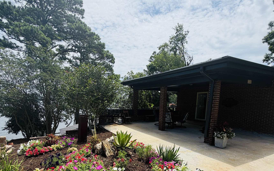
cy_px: 125
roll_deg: -1.5
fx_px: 149
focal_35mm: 20
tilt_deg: -7.6
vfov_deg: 57.1
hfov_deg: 85.1
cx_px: 137
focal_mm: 2.22
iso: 20
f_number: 2.2
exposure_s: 1/1368
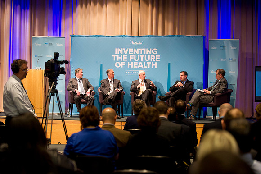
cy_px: 87
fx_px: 623
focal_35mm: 86
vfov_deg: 15.9
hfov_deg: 23.7
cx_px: 130
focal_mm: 86
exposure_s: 1/160
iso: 2500
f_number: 2.8
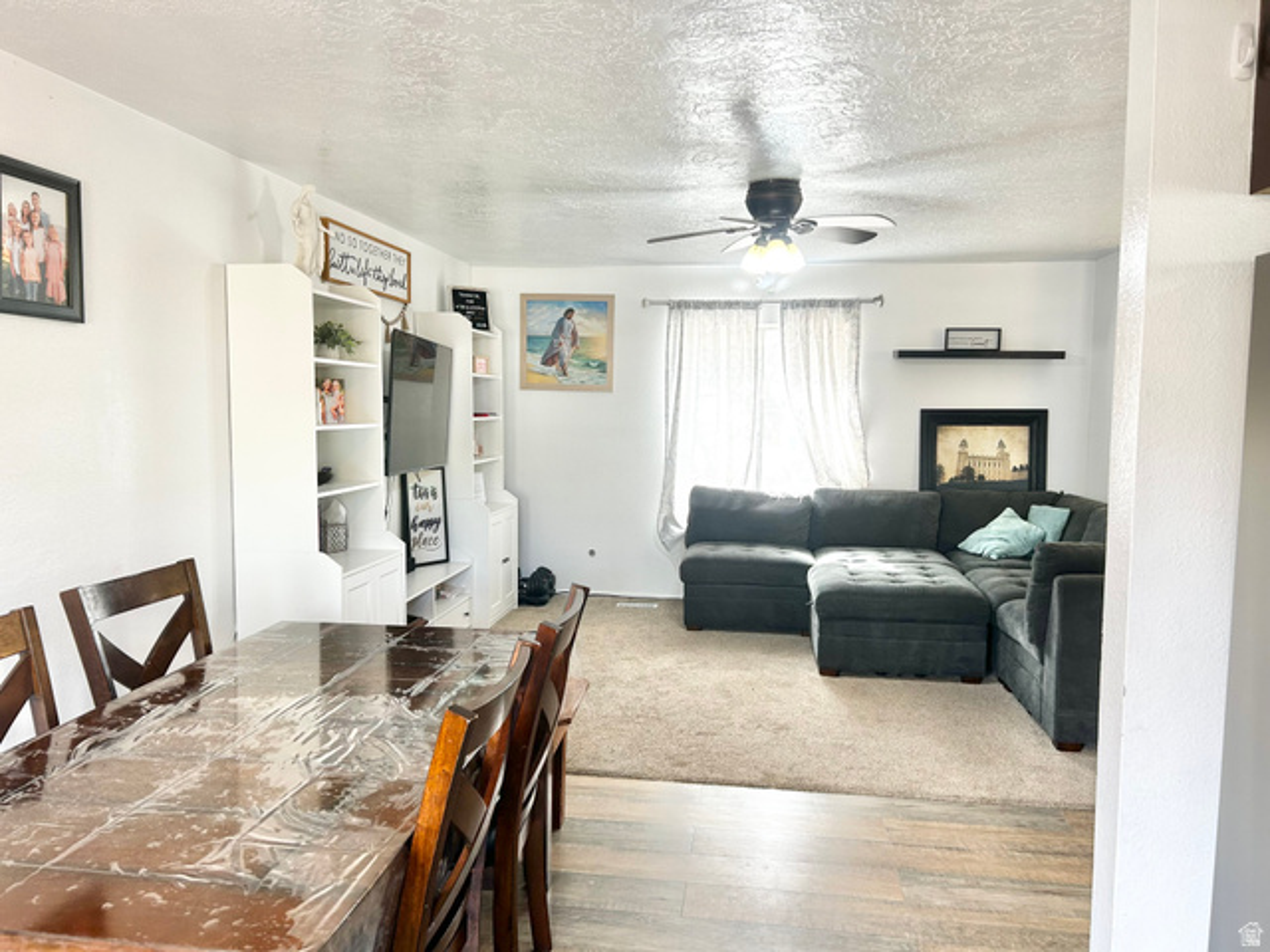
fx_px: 954
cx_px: 635
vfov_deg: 53.1
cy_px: 476
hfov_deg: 67.3
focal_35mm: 26
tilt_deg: -5.0
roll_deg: -0.5
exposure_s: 1/60
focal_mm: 5.7
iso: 64
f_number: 1.5
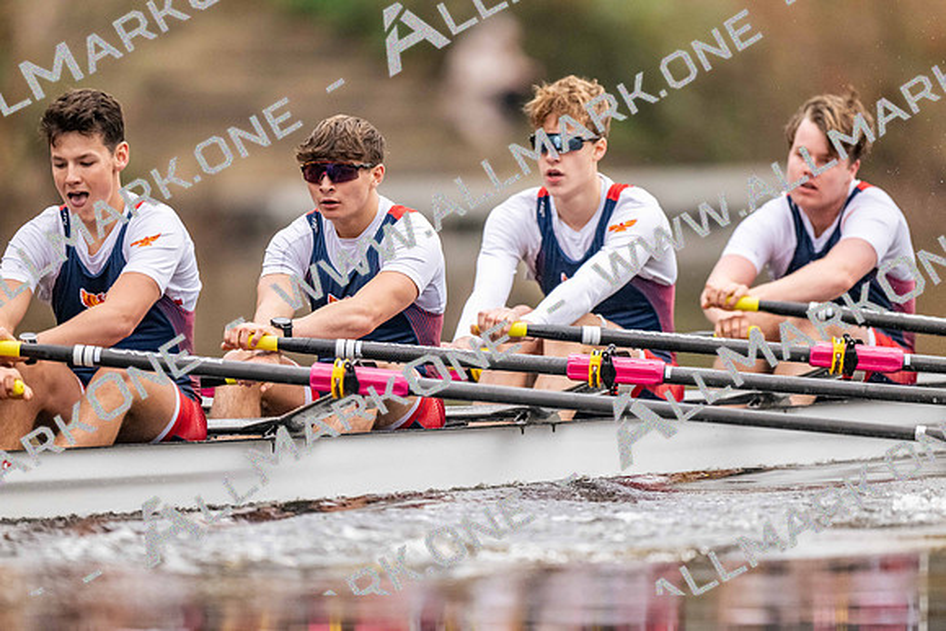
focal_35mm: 600
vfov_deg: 2.3
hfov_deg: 3.4
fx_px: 15770
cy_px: 316
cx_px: 473
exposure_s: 1/2500
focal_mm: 600
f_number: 4
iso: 4000
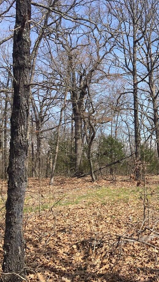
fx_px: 352
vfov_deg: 43.7
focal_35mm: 47
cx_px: 190
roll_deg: +2.0
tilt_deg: +1.1
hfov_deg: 23.3
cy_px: 153
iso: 25
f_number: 2.2
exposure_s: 1/1026
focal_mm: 4.15
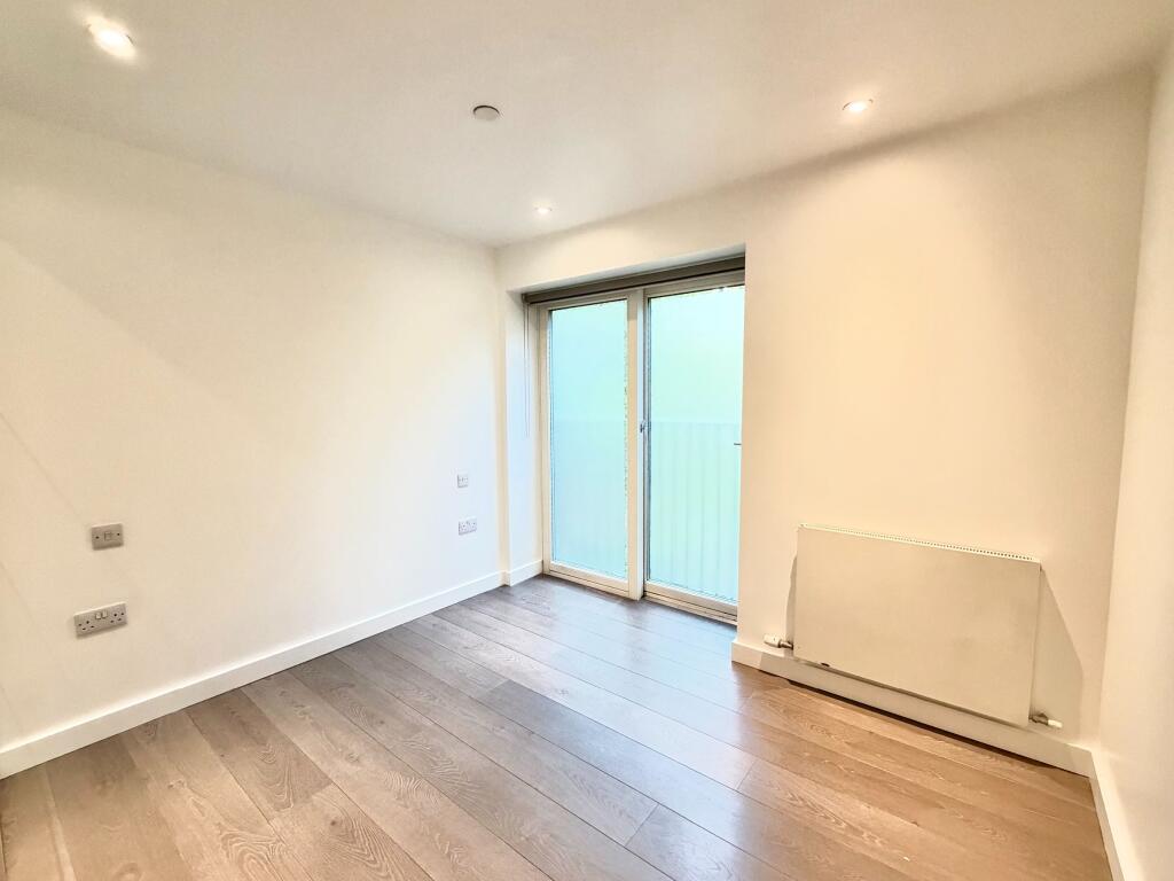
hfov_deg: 102.1
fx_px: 475
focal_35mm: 14
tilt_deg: -4.8
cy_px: 440
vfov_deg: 85.7
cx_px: 587
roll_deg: +3.5
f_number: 2.2
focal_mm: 2.22
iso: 640
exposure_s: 1/50
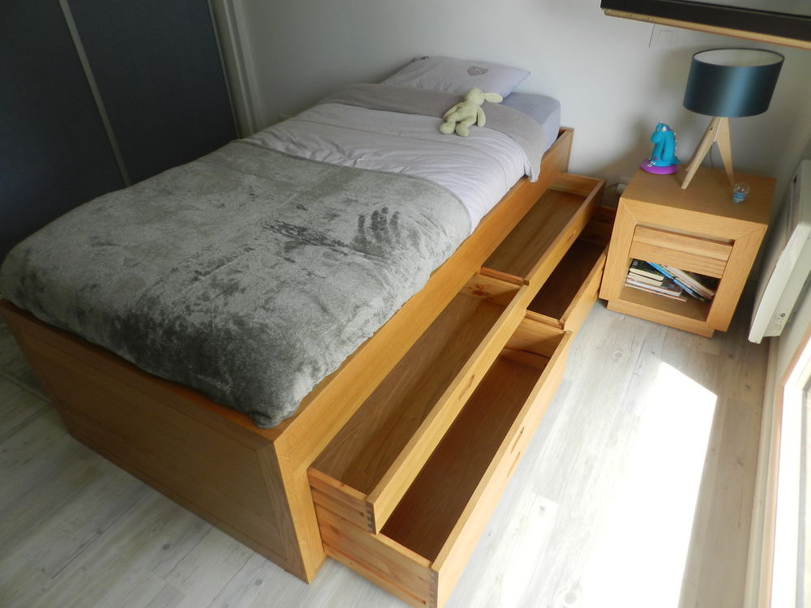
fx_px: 539
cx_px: 406
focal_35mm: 23
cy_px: 304
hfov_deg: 73.9
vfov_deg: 58.9
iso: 160
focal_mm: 4
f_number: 3.4
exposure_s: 1/125
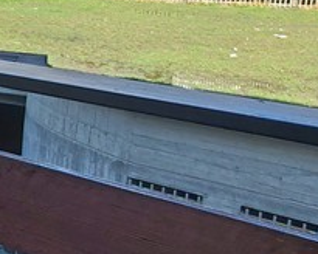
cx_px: -261
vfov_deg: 24.3
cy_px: 25
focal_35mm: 61
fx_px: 574
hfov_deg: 20.8
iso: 50
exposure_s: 1/360
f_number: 2.2
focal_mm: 1.96
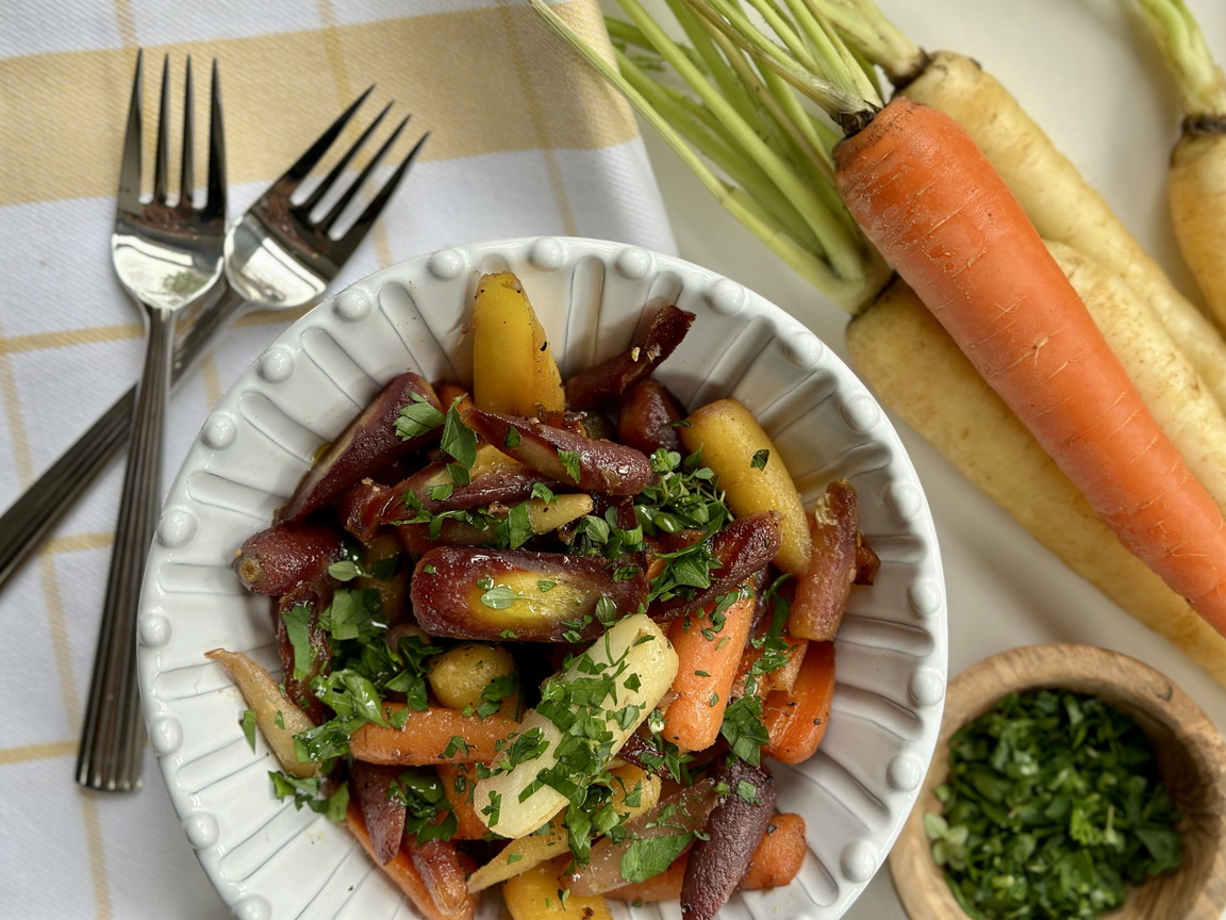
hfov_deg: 38.2
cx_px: 614
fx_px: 1771
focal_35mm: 50
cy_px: 445
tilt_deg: -87.9
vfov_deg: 29.1
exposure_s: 1/171
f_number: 1.78
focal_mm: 6.86
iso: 125
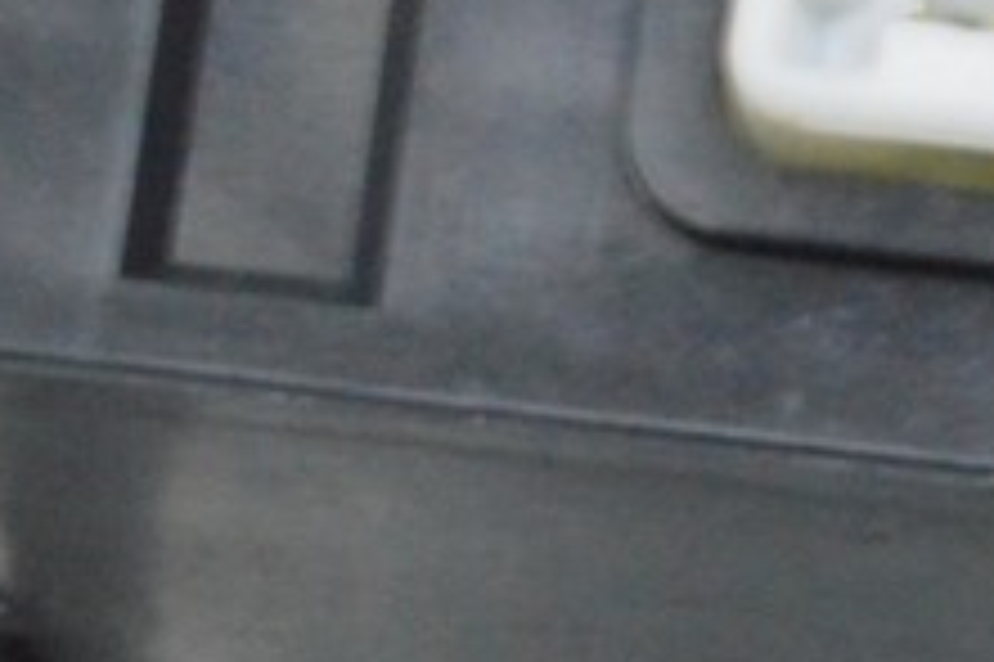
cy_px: -227
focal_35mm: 347
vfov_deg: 3.9
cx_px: 1061
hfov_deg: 5.9
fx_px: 9574
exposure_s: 1/15
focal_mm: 50
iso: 6400
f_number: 20
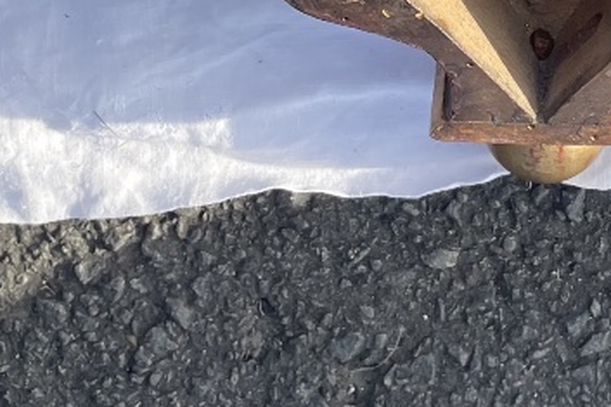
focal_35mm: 92
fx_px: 1561
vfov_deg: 13.0
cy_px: -395
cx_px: 528
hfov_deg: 21.7
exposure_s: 1/1233
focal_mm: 4.2
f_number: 1.6
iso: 32
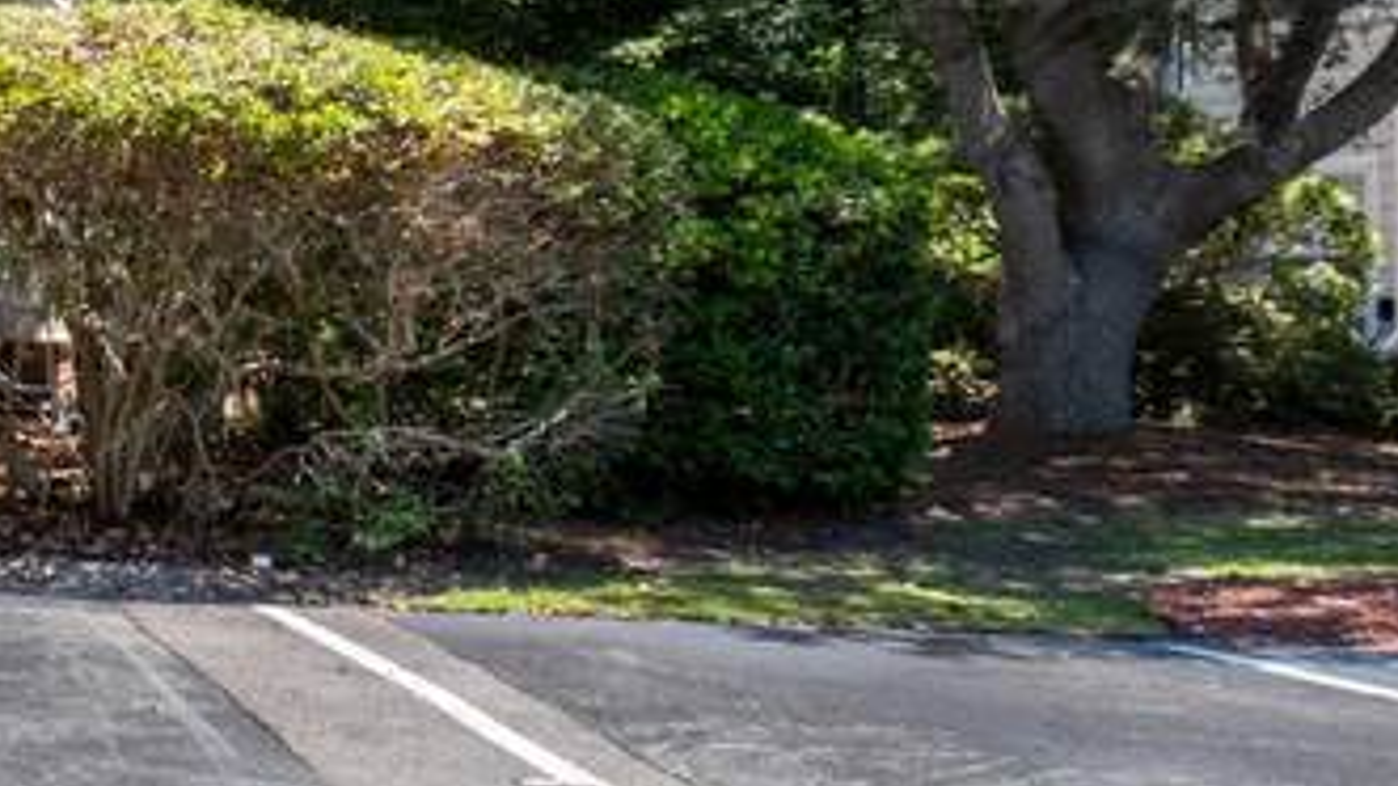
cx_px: -1161
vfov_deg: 16.5
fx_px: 2705
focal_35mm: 73
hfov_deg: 20.2
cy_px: 226
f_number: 7.1
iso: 100
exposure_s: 1/200
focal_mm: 12
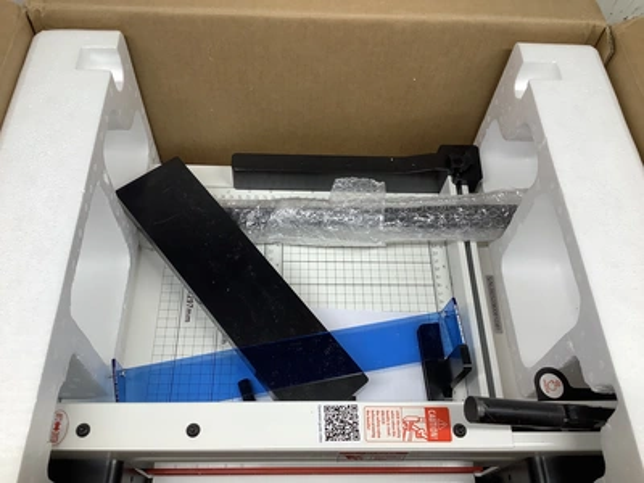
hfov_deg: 58.4
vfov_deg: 45.4
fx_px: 577
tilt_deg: -60.3
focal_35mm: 31
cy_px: 242
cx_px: 322
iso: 64
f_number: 2.4
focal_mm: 3.3
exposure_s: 1/120
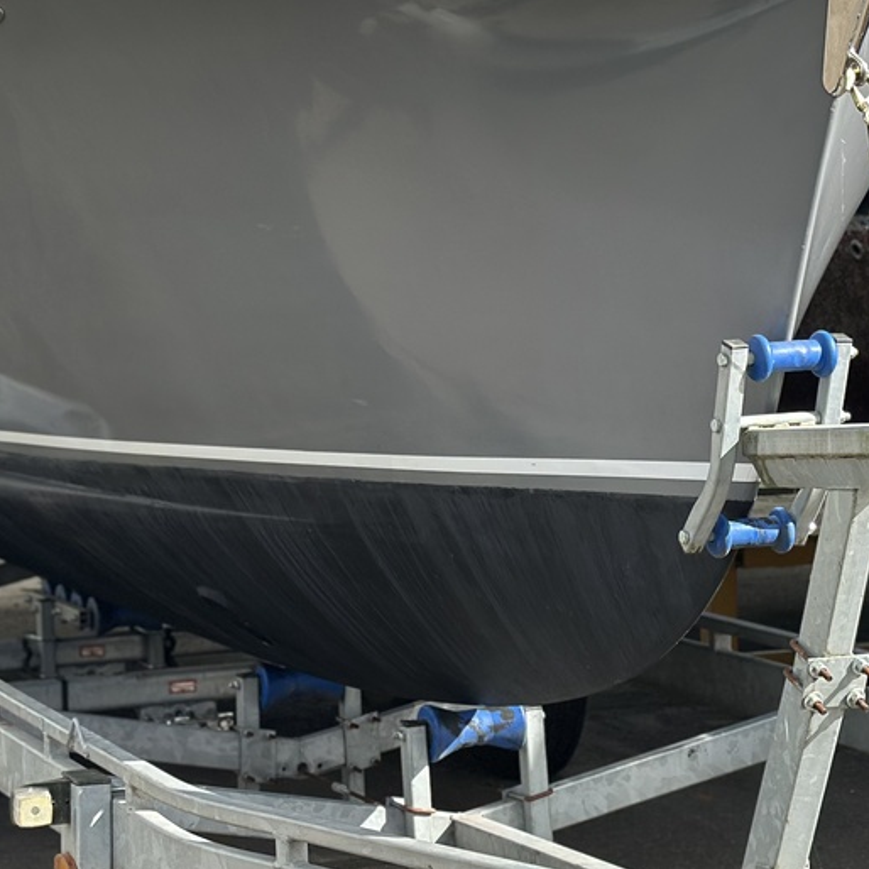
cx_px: 362
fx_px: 2812
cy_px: 287
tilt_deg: -1.6
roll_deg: +0.7
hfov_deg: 17.6
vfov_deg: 17.5
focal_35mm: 99
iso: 80
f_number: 1.78
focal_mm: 6.86
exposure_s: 1/1565
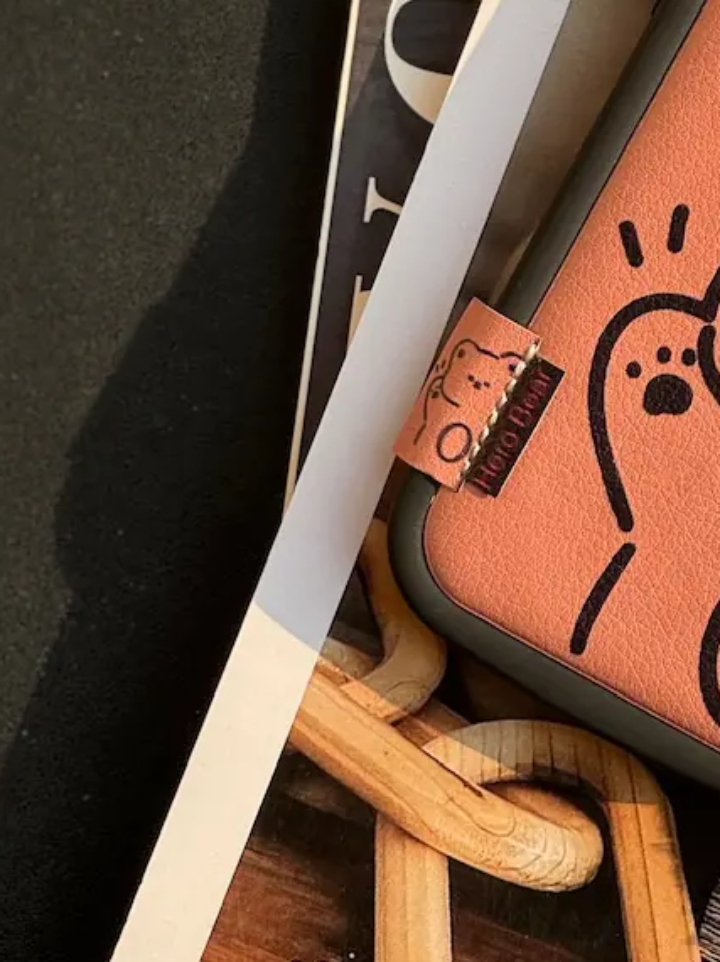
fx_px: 4801
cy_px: 68
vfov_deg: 11.3
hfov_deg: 8.5
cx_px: 764
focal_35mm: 173
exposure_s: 1/322
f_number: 2.8
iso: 25
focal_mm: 9
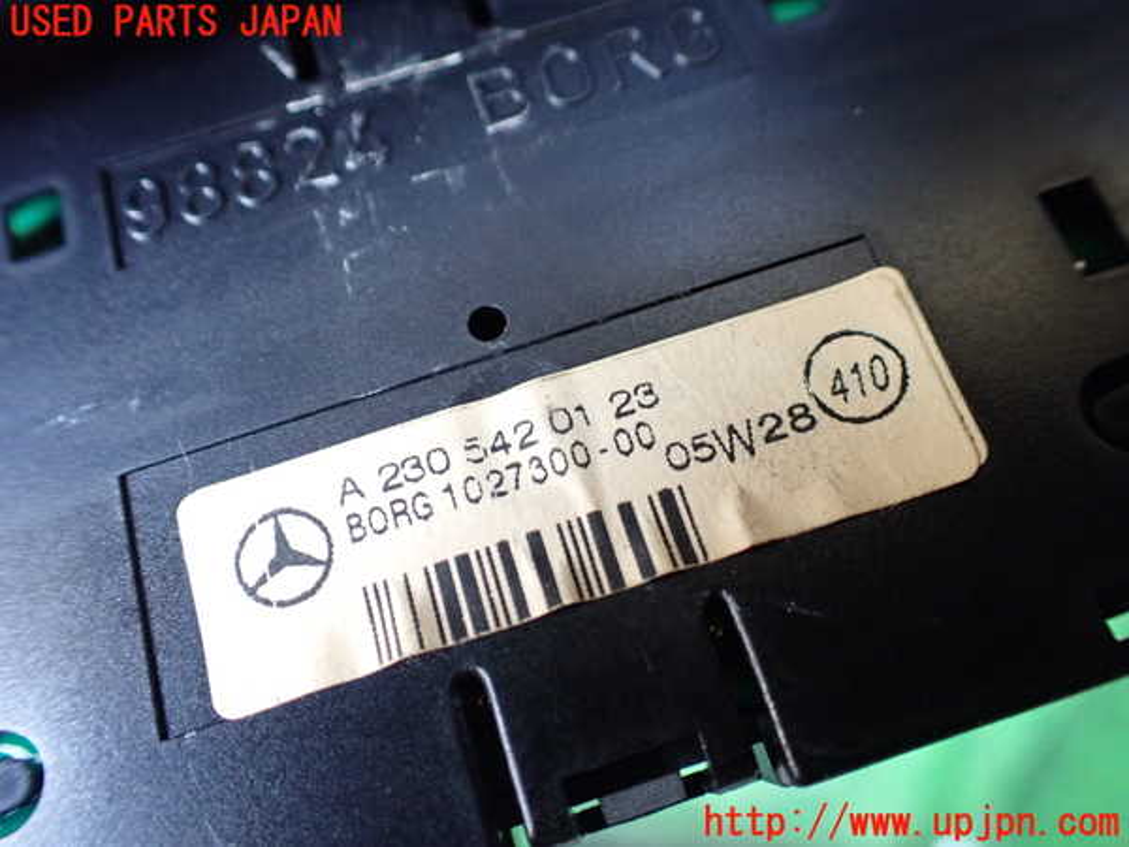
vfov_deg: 46.8
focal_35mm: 30
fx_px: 978
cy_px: 424
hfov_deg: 60.0
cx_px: 564
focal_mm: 5.4
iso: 800
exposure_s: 1/80
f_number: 2.3
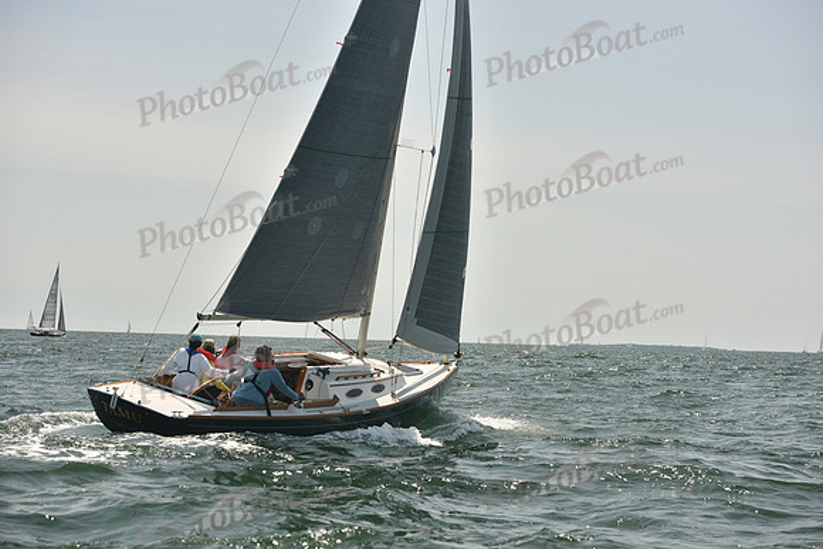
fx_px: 1601
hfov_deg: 28.8
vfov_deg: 19.5
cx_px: 412
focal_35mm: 70
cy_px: 274
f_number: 5.6
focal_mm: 70
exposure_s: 1/1250
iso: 320
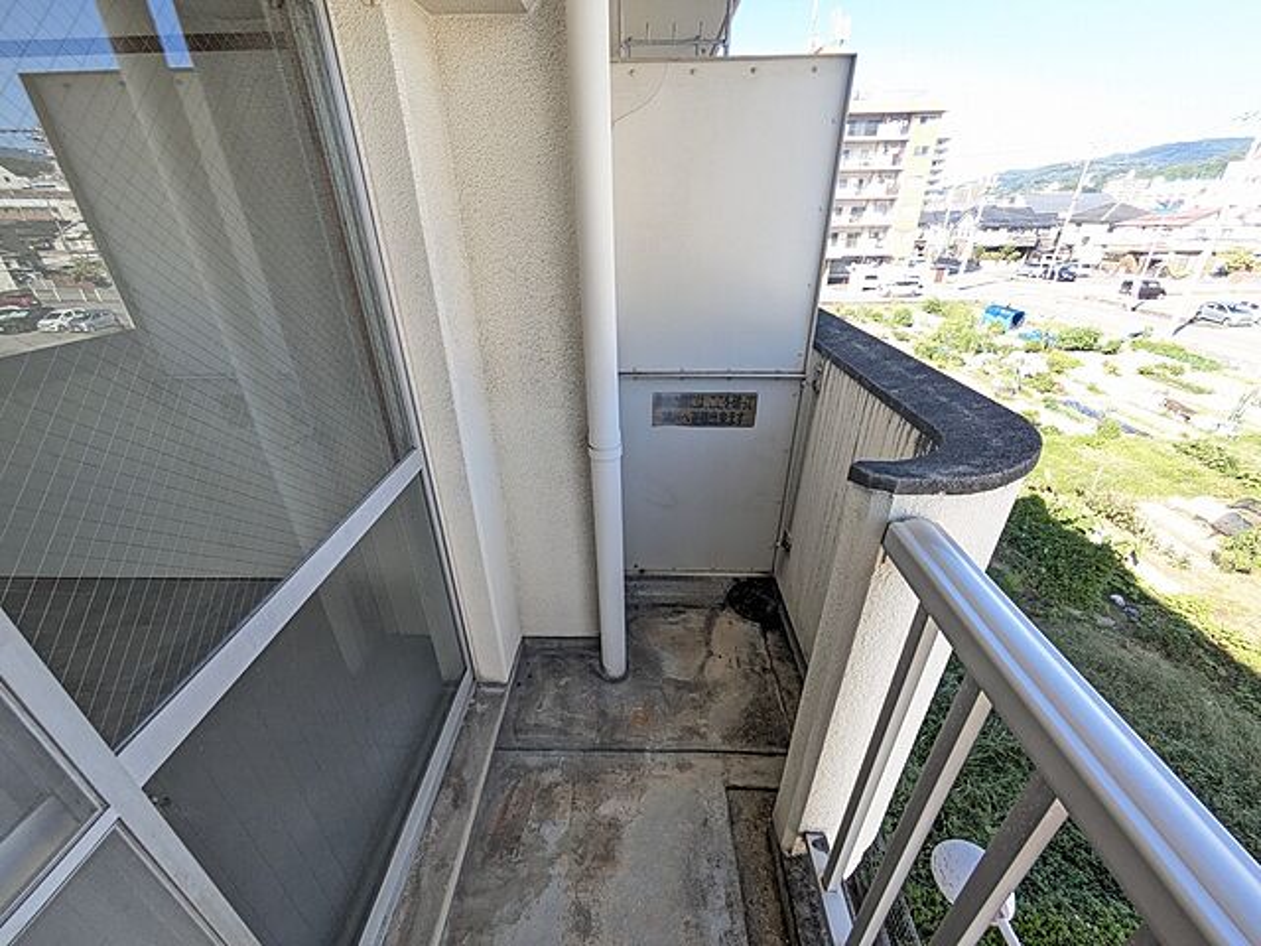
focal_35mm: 14
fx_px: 510
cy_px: 473
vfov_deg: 85.7
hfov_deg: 102.1
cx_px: 630
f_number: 2.2
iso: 49
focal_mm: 1.83
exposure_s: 1/231
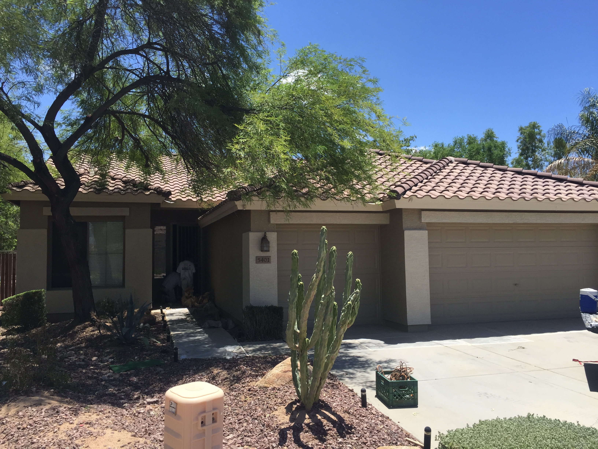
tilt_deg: +5.1
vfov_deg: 48.2
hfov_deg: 61.7
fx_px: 501
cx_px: 299
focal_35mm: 29
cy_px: 224
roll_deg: -0.7
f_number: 2.2
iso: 32
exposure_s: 1/1721
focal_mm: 4.15
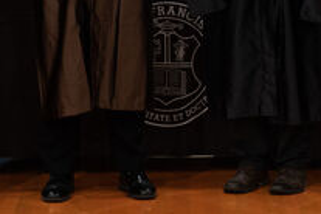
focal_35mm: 285
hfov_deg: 7.2
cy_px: -45
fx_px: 2541
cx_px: 192
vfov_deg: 4.8
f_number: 4
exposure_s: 1/100
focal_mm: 96
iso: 1600
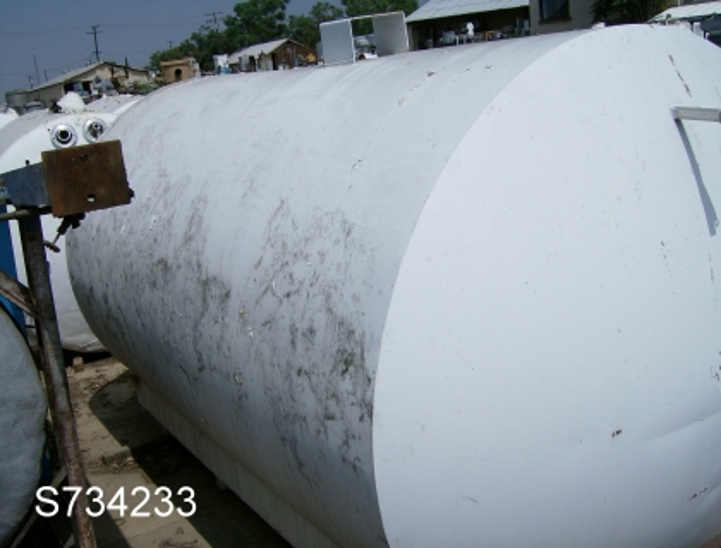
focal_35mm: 36
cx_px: 360
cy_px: 274
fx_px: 753
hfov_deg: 51.1
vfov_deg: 40.0
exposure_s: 1/2000
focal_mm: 6
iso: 100
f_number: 4.7
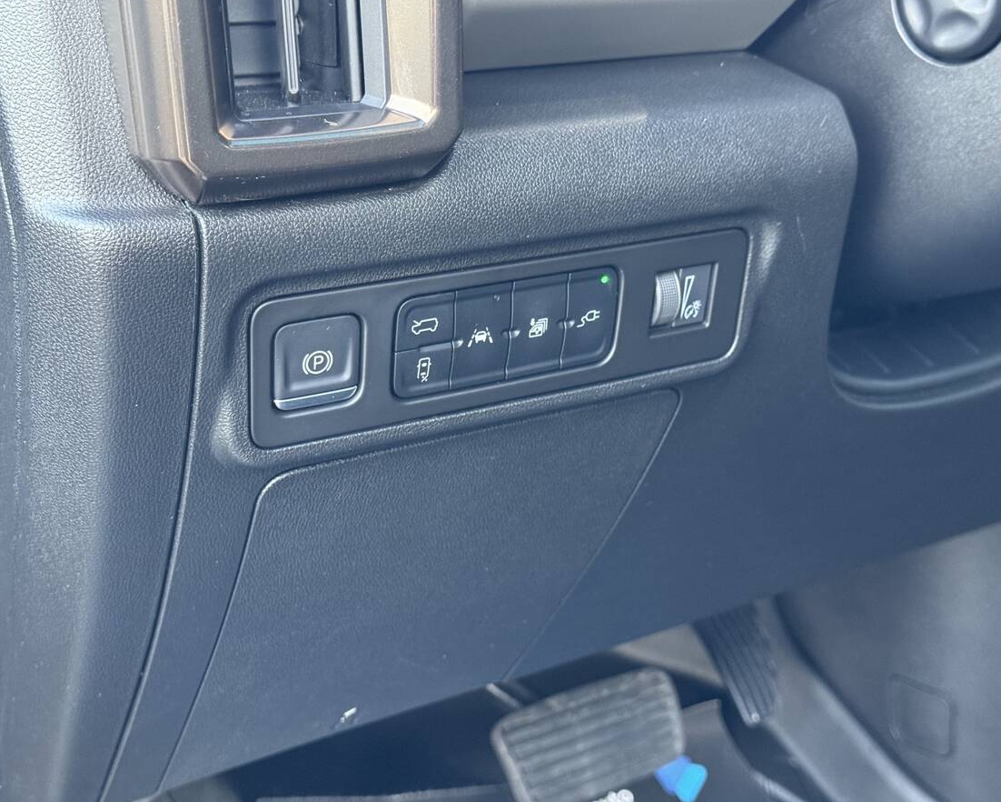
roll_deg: +0.7
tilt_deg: -18.7
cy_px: 397
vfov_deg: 29.7
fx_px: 1511
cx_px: 538
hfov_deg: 36.6
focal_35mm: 51
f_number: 1.78
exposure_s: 1/40
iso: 500
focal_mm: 6.76
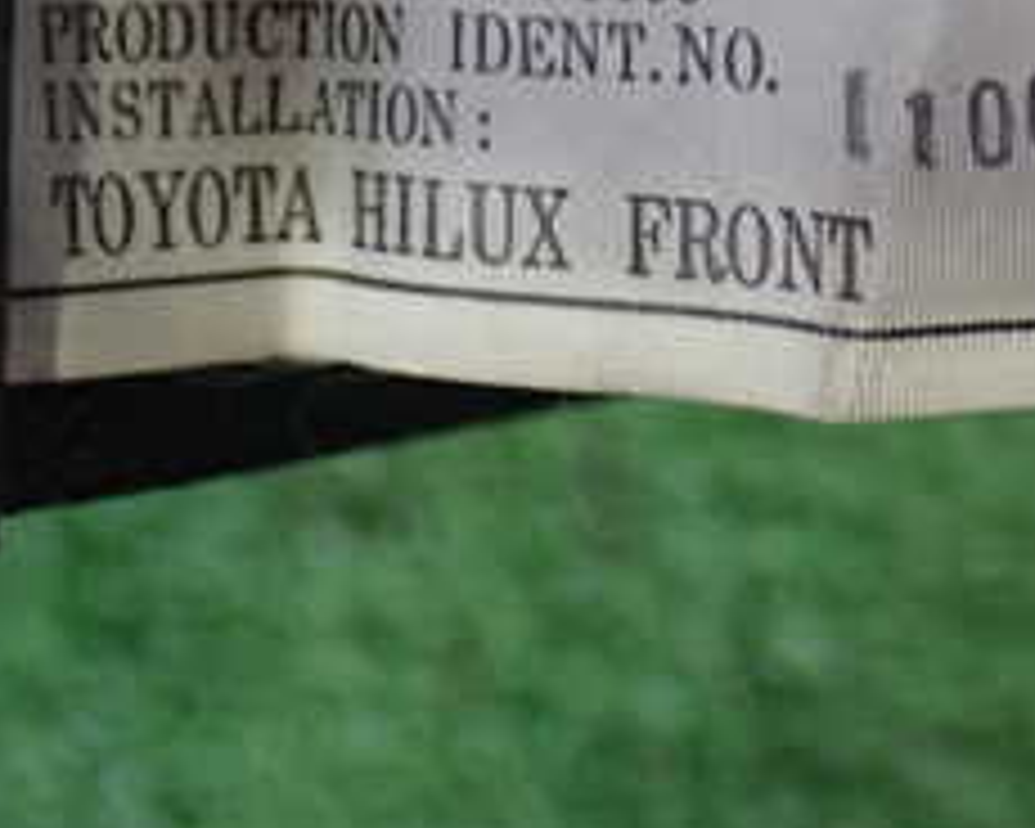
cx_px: 873
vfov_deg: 13.5
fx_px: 3431
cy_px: -112
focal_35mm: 112
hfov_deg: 17.0
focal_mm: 7.84
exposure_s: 1/40
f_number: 2.9
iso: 320
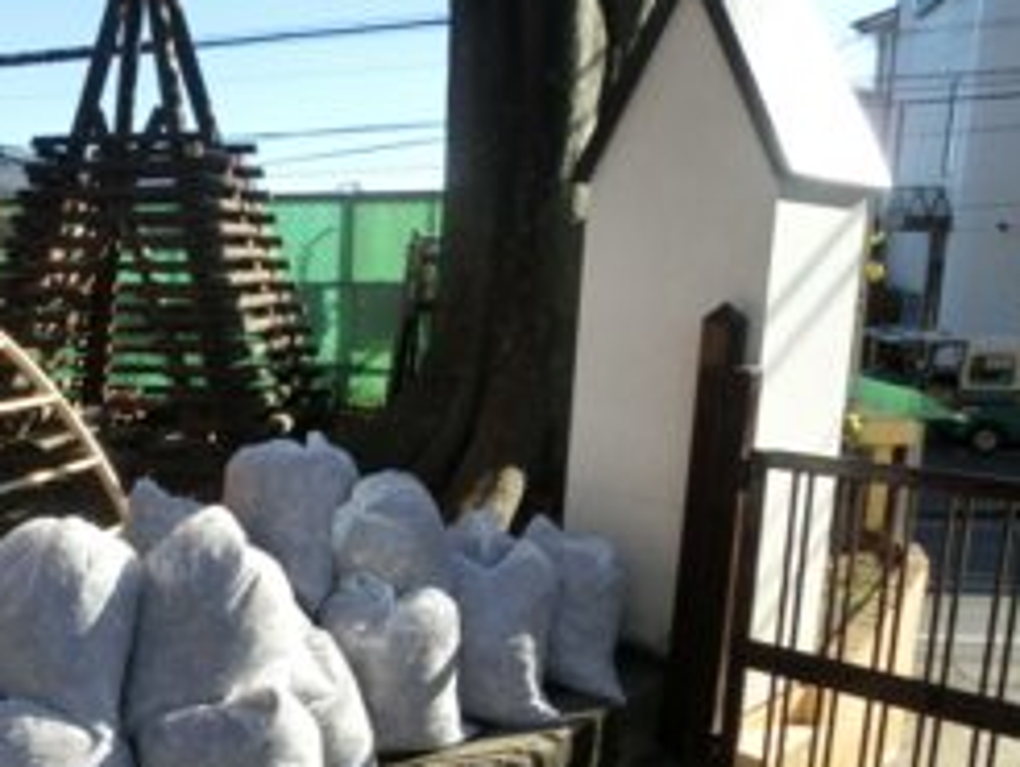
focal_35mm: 39
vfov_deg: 36.6
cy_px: 489
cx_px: 232
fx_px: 1150
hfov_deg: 45.8
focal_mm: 4.24
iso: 80
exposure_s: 1/640
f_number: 3
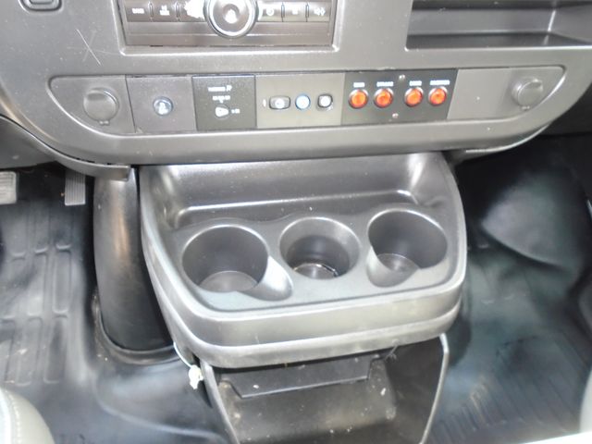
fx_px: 445
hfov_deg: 67.3
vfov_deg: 53.1
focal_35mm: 26
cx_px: 296
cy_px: 222
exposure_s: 1/30
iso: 400
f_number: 3.2
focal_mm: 4.6
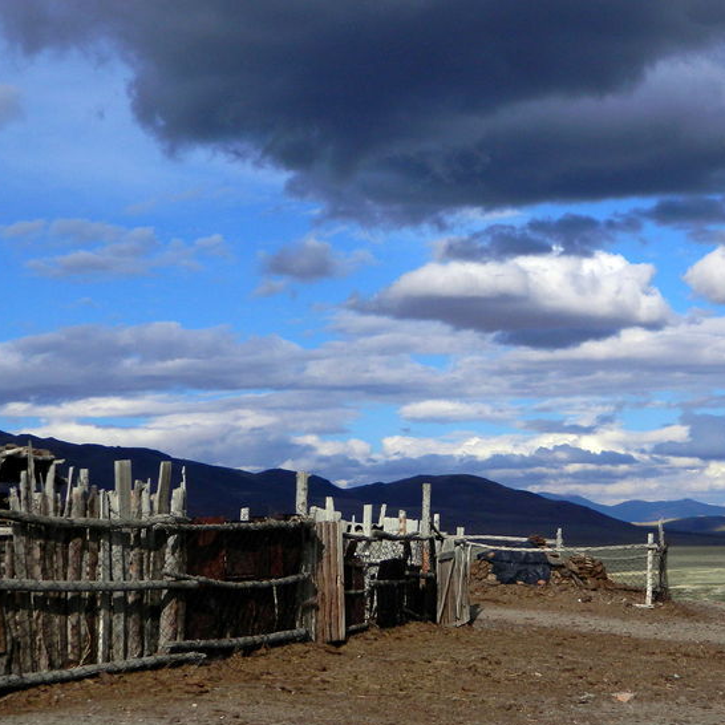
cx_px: 498
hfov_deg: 20.8
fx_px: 1967
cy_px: 384
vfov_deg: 20.9
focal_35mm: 83
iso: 80
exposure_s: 1/200
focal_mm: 10.2
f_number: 10.7
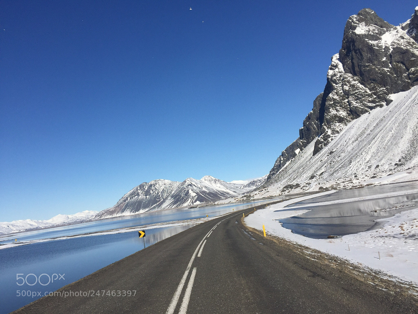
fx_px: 350
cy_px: 157
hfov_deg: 61.7
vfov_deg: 48.2
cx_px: 209
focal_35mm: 29
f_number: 2.2
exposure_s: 1/4950
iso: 32
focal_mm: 4.15
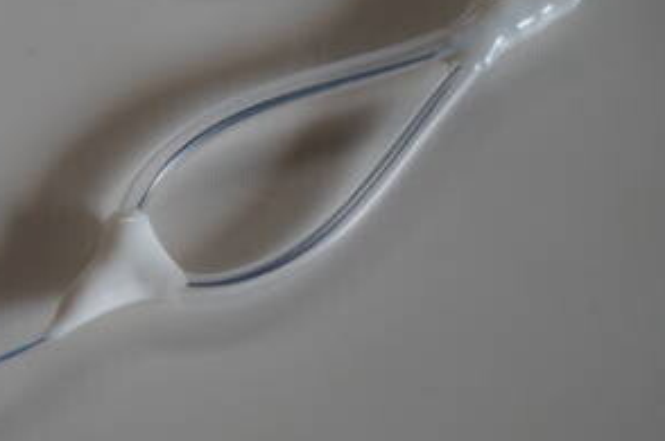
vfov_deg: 13.7
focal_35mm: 98
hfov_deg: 20.3
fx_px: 1807
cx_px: 41
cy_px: -19
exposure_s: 1/60
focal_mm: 30
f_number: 4
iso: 400
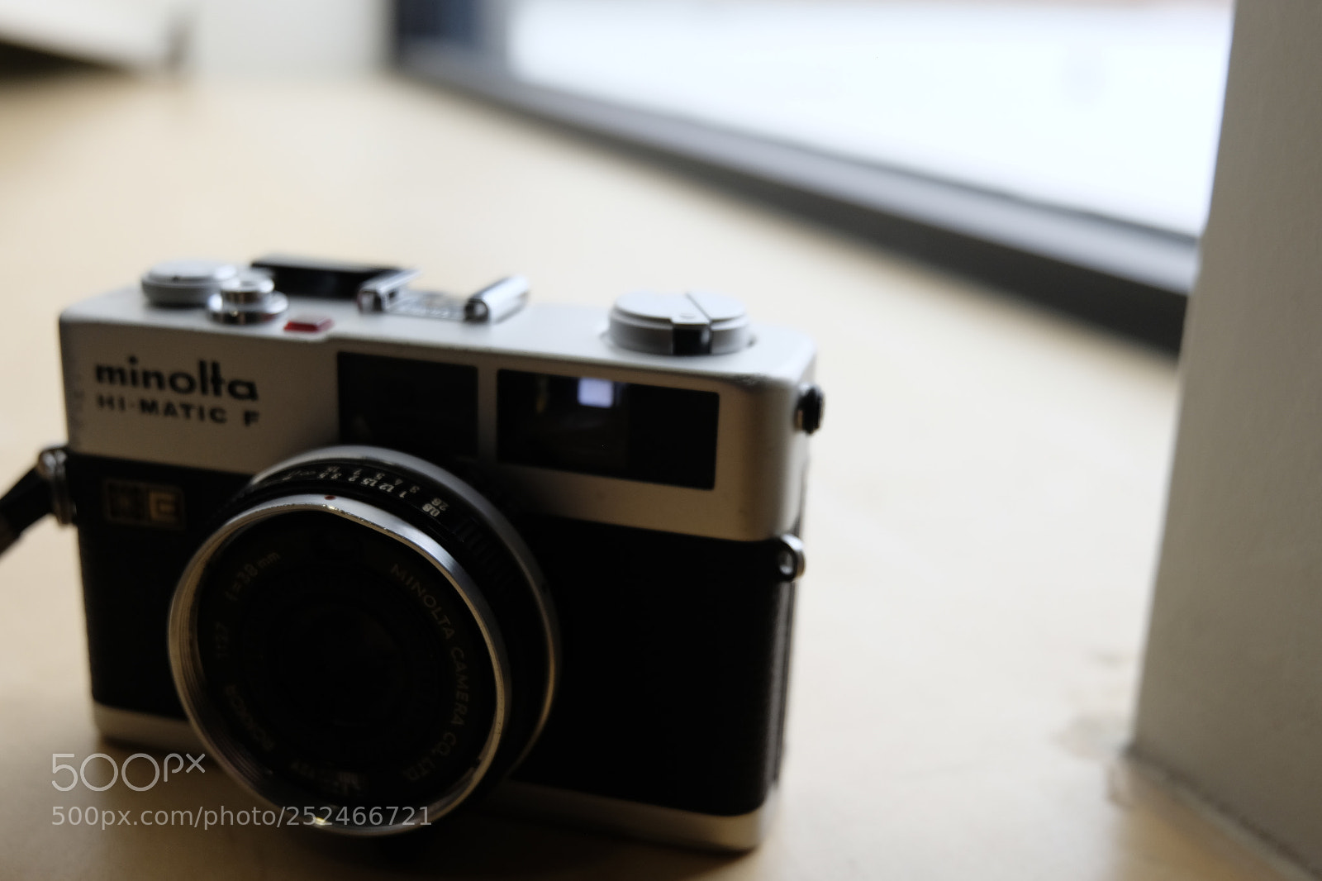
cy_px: 440
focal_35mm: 38
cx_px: 661
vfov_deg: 35.0
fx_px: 1395
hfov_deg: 50.7
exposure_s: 1/320
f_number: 4.5
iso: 400
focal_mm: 25.6
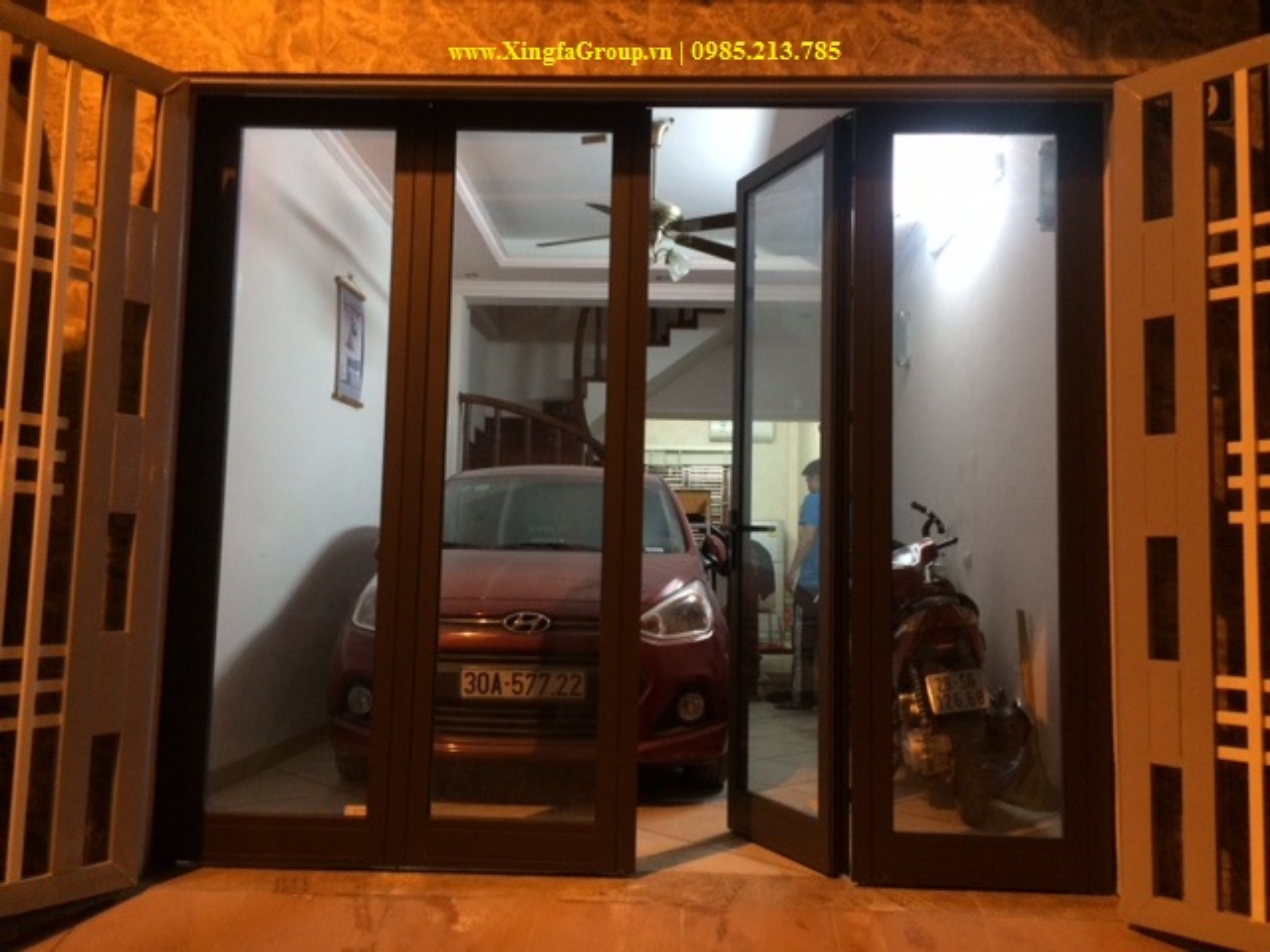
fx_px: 1064
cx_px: 635
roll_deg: -1.8
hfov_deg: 61.7
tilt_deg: +4.4
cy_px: 476
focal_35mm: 29
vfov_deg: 48.2
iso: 320
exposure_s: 1/20
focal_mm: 4.15
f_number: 2.2
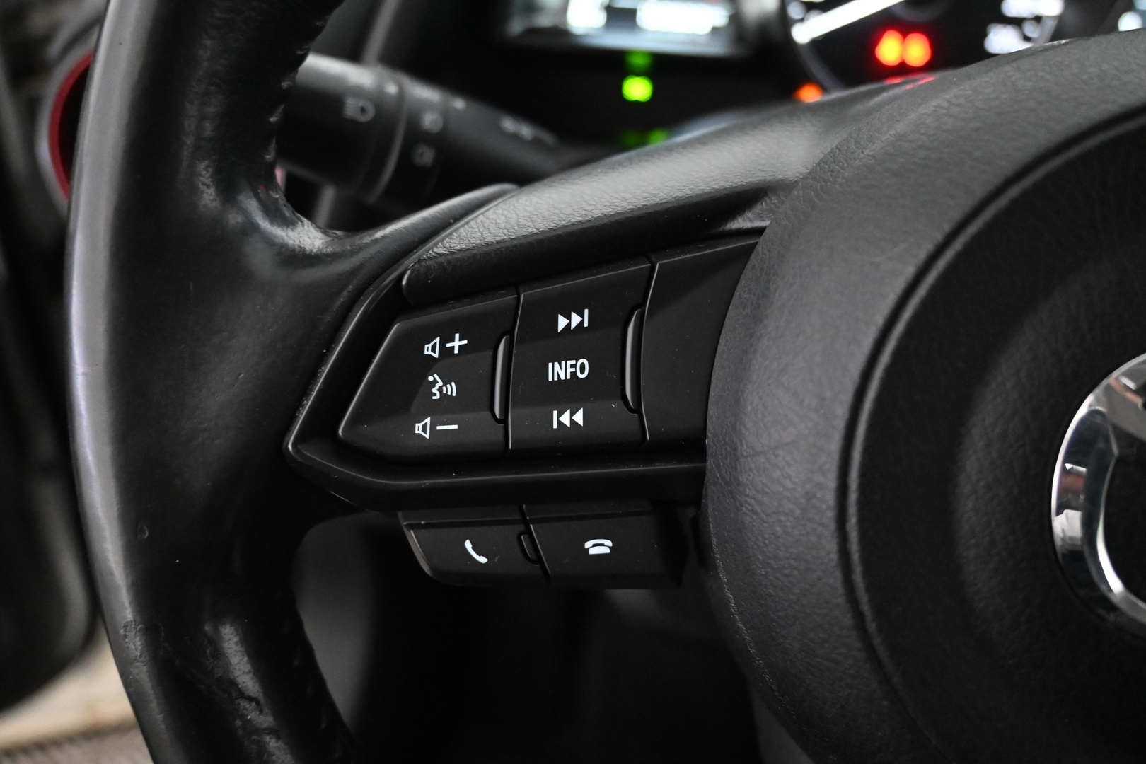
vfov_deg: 41.7
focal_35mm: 32
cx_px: 573
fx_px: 1003
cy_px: 382
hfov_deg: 59.5
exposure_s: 1/30
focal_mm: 21
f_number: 4
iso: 5000
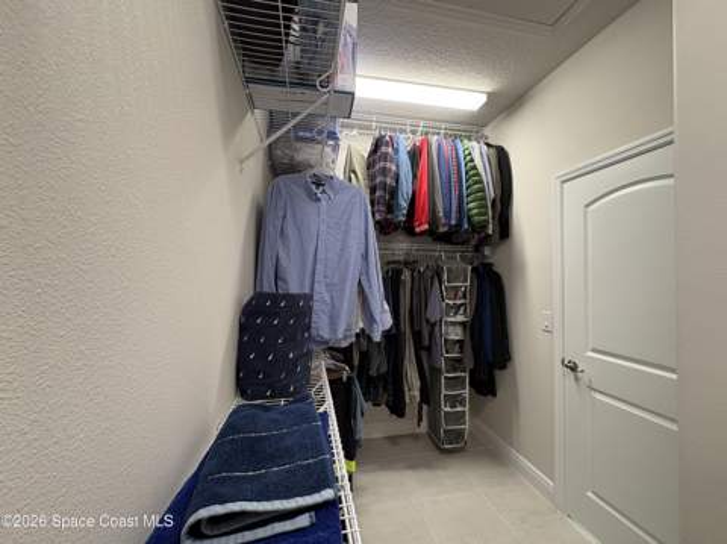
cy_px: 272
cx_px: 364
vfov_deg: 85.6
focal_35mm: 14
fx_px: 294
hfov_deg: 102.1
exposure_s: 1/60
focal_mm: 2.22
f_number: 2.2
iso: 200
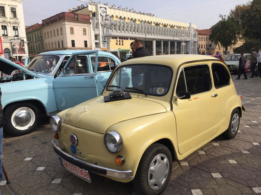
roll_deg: +2.0
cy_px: 98
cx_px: 130
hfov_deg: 61.7
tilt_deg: -10.1
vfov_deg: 48.2
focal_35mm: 29
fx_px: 219
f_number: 2.2
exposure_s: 1/1980
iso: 32
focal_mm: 4.15
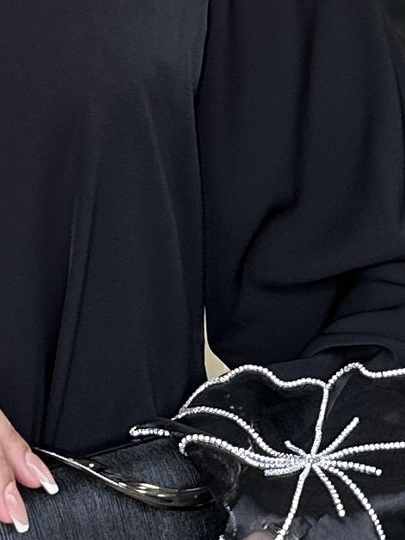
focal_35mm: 154
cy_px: -280
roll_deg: -0.4
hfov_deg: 9.4
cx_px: -207
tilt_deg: -1.2
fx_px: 2402
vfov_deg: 12.2
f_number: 1.78
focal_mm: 6.86
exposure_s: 1/343
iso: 80
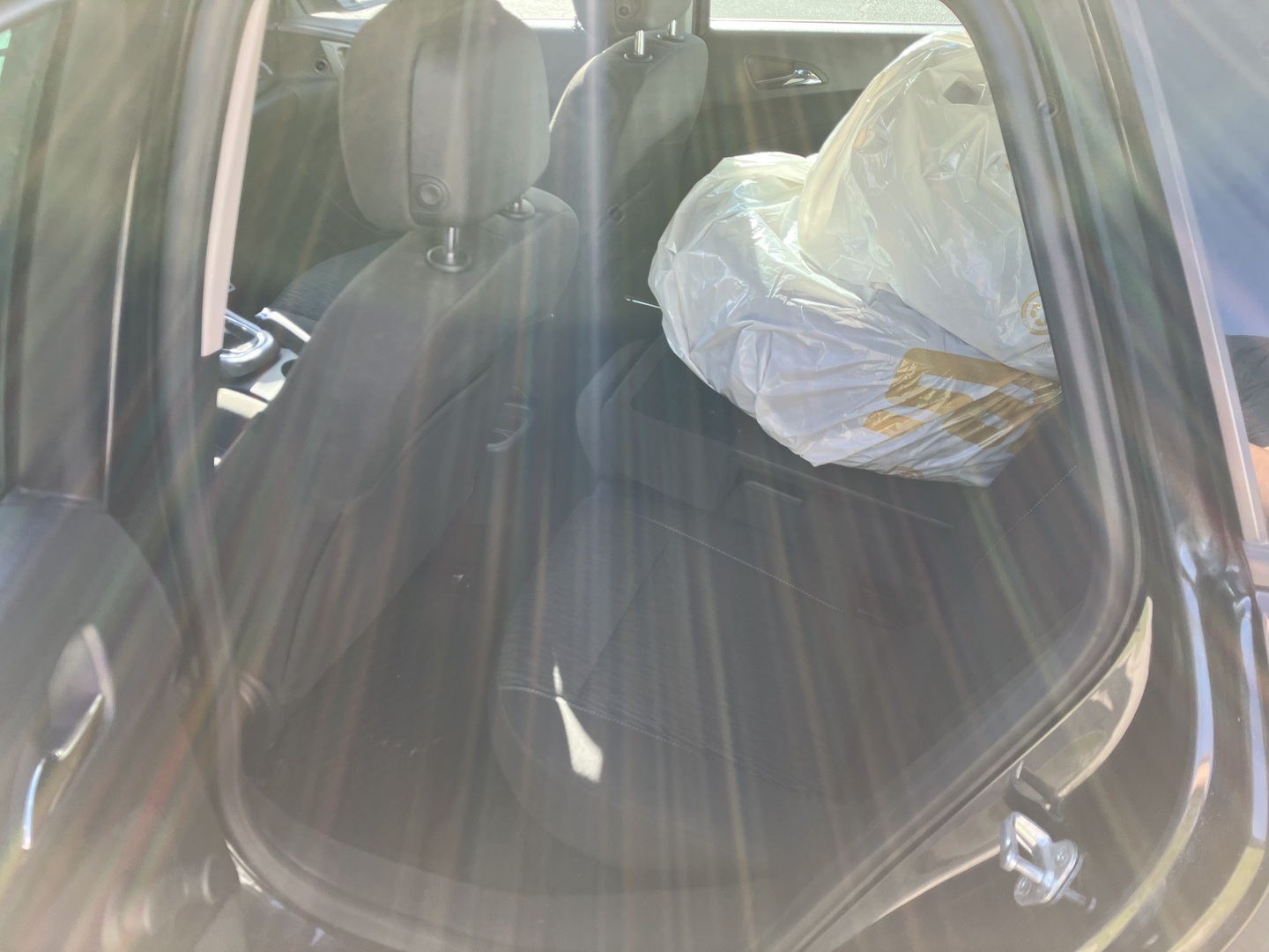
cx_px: 634
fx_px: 1026
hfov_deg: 63.4
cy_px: 476
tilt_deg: -33.1
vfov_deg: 49.7
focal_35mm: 28
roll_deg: +1.5
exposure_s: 1/162
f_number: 1.8
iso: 40
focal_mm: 3.99
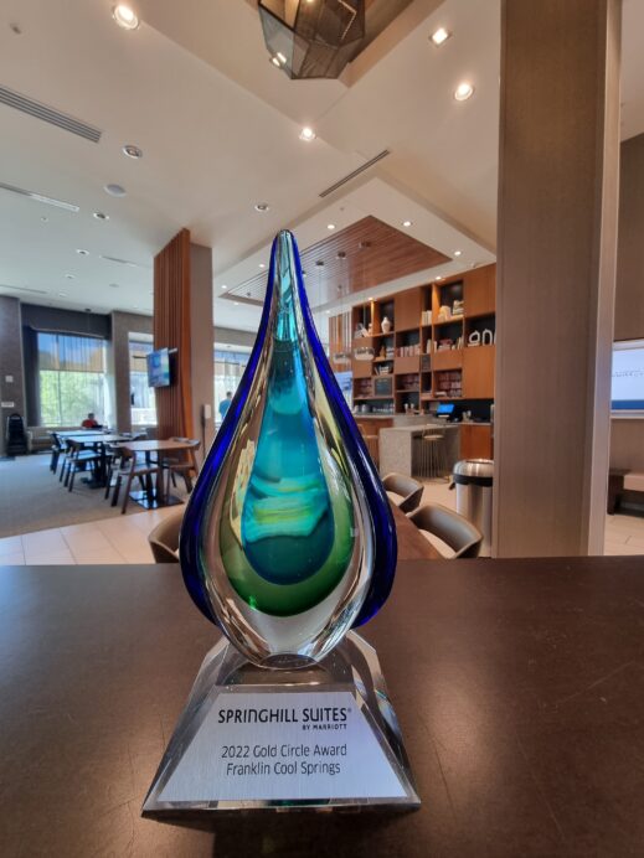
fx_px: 322
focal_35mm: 13
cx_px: 322
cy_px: 429
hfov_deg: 89.9
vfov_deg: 106.2
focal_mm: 2.2
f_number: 2.2
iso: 250
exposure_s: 1/60
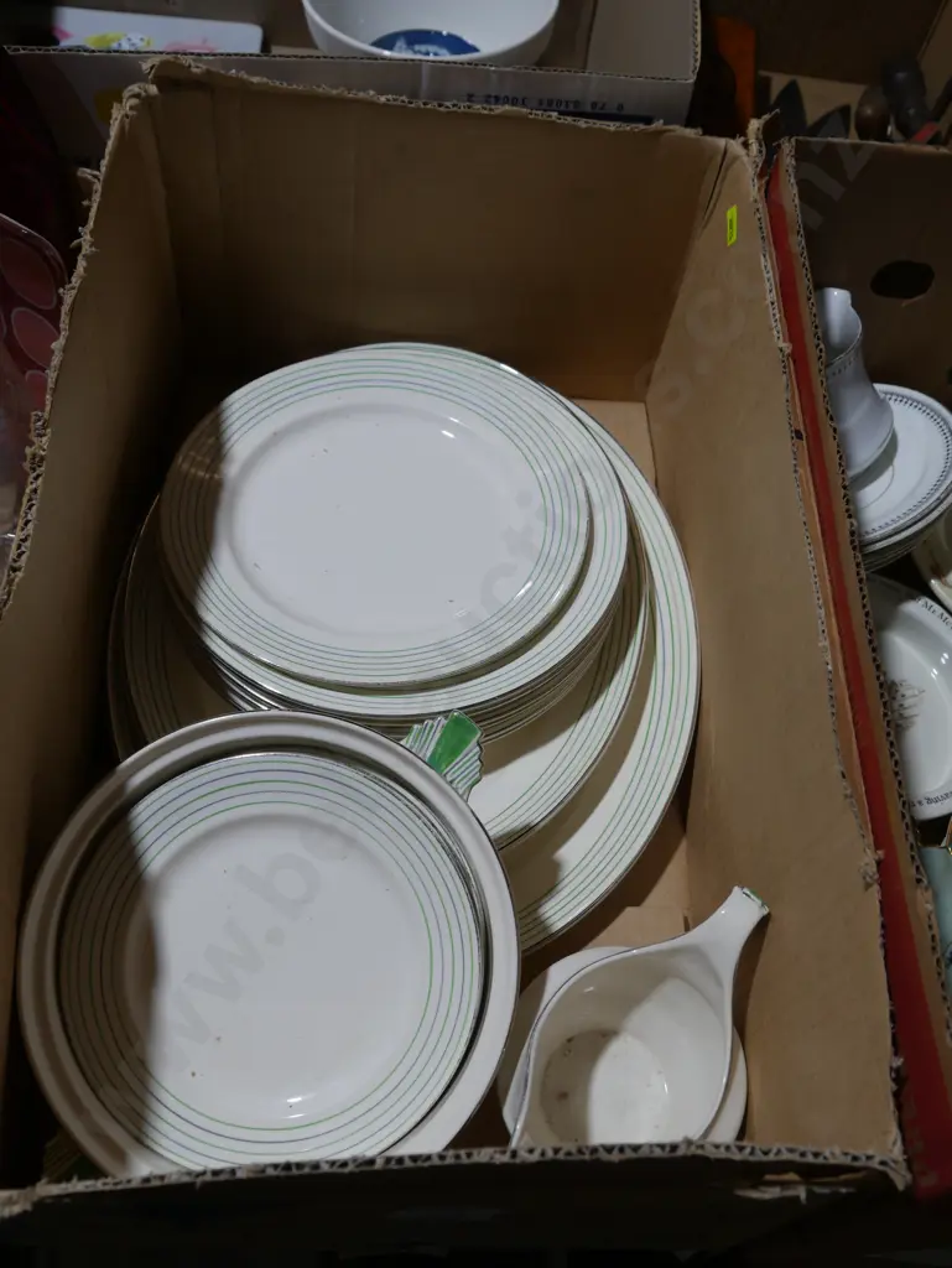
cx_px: 476
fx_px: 1246
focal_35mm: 34
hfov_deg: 41.8
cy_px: 634
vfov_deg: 53.9
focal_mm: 17
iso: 200
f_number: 5.6
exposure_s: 1/80
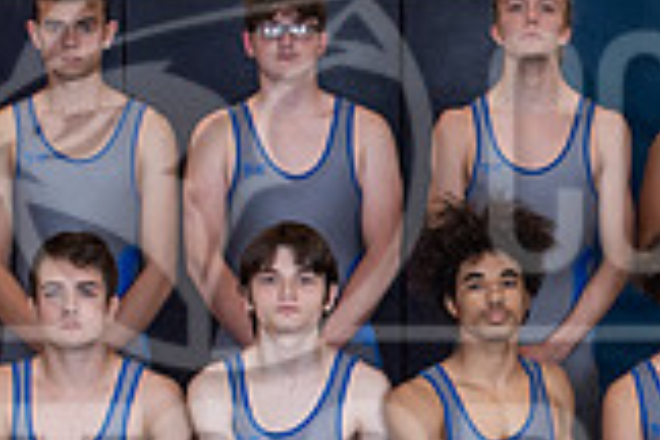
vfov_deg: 11.4
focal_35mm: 120
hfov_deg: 16.9
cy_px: 373
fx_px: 2200
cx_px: 556
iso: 1250
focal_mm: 24
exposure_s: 1/200
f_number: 4
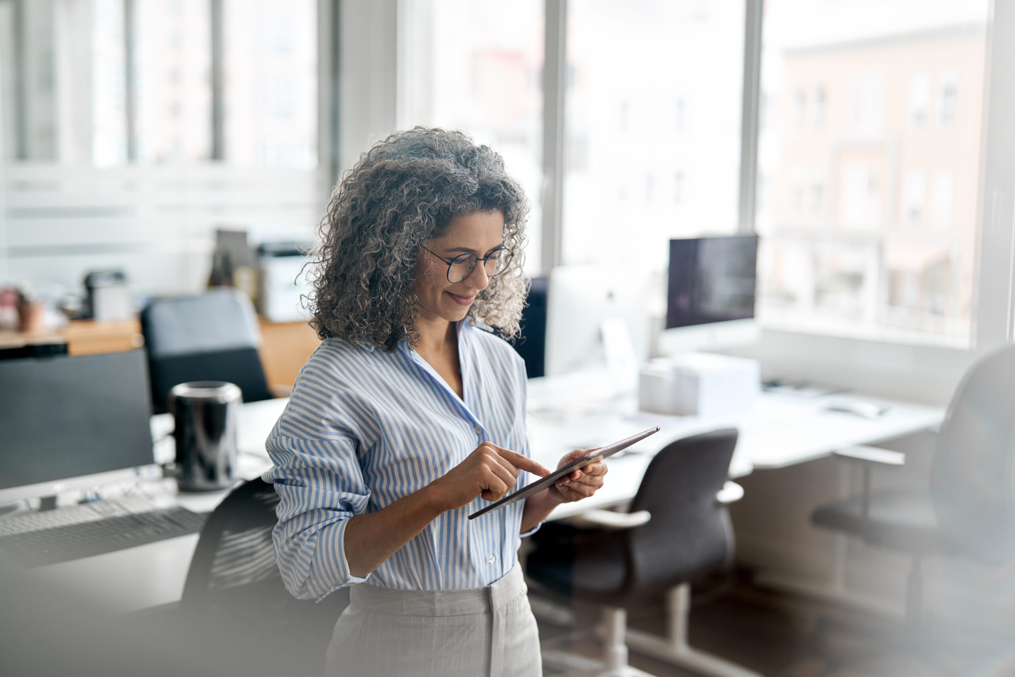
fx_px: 1410
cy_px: 338
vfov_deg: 27.0
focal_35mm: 50
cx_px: 508
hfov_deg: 39.6
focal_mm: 50
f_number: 1.8
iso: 200
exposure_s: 1/250
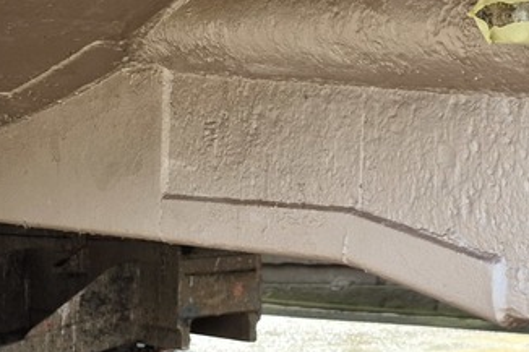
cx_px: 862
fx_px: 1292
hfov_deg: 19.3
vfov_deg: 15.5
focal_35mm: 88
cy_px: 102
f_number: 1.8
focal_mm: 5.4
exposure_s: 1/634
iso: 80
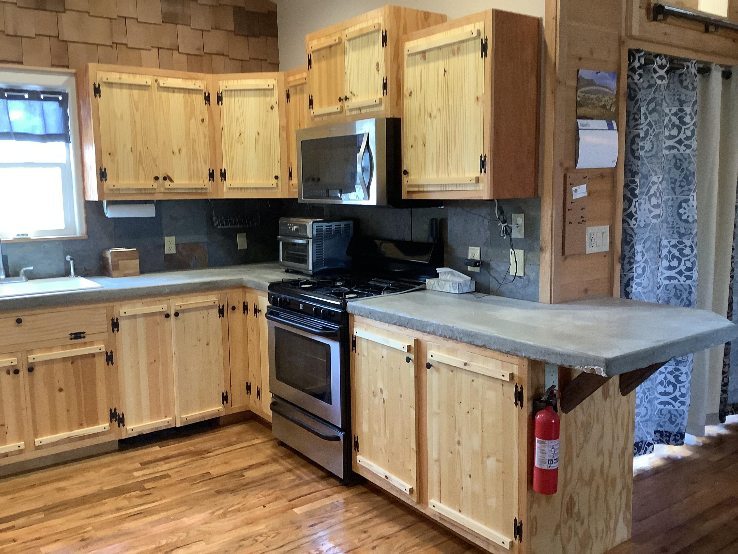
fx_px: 661
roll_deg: +1.5
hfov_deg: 58.4
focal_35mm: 31
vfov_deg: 45.4
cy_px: 277
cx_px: 369
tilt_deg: -7.7
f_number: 2.4
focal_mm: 3.3
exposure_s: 1/33
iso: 250
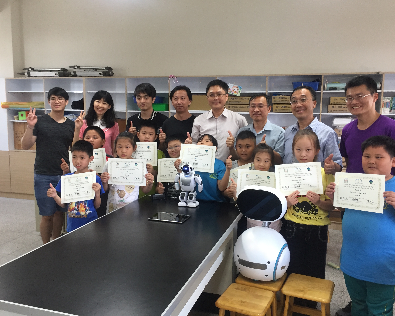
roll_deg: -1.2
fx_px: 362
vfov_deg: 47.1
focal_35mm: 31
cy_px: 160
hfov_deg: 57.2
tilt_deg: -9.3
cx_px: 204
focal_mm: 4.15
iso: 50
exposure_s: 1/30
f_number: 2.2
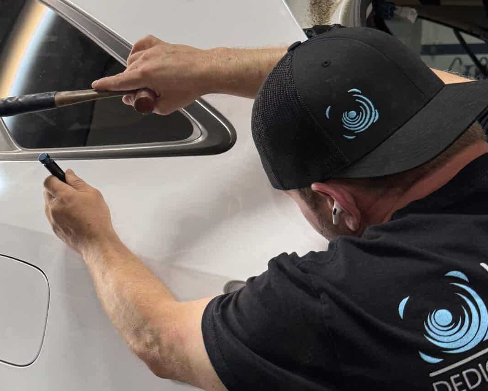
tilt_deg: -9.8
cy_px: 204
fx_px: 809
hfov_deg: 32.7
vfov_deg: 27.1
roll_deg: +0.5
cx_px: 99
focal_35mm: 56
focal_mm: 6.76
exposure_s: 1/101
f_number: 1.78
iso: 125
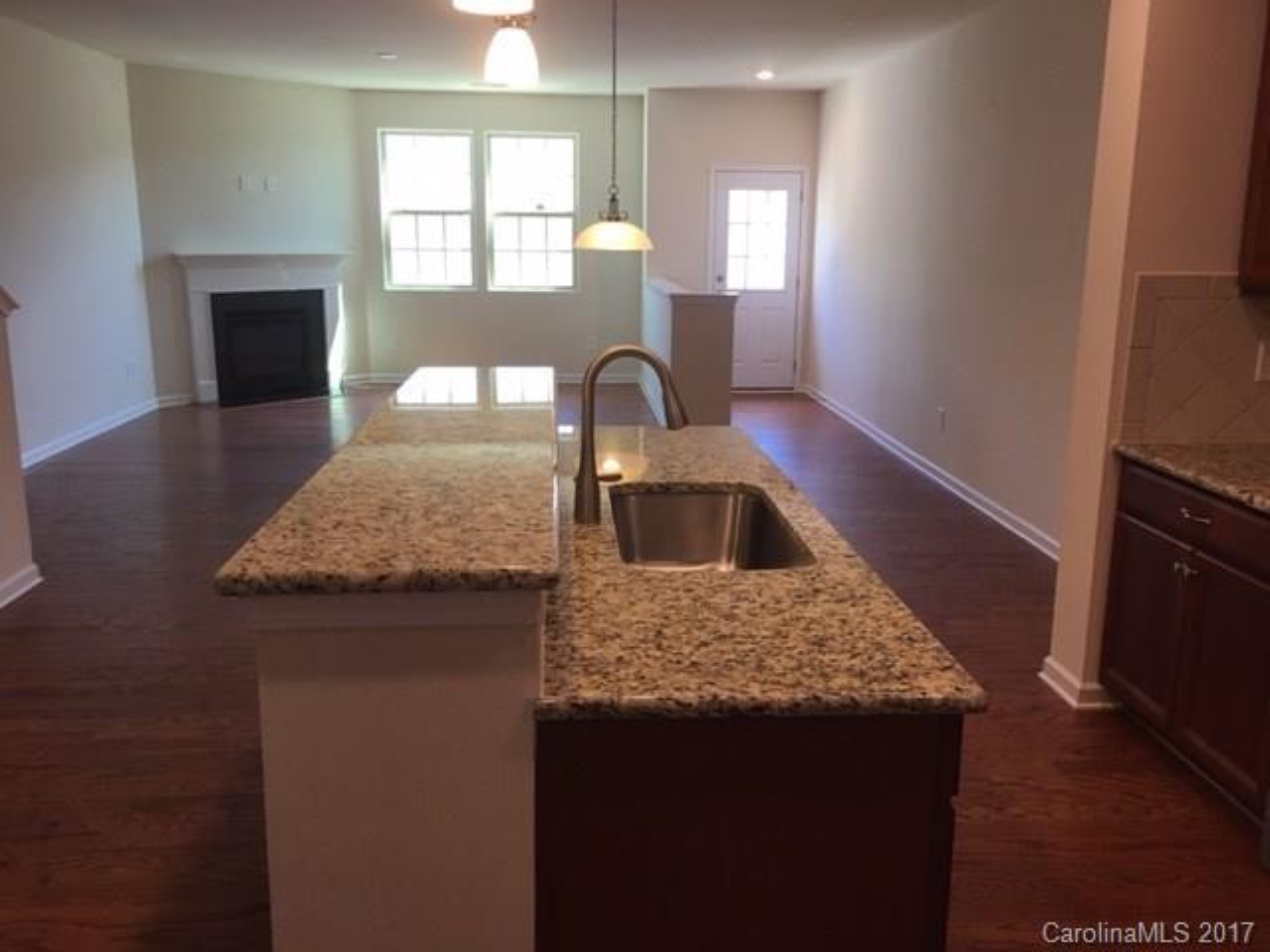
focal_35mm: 29
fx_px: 1064
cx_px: 635
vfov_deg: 48.2
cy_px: 476
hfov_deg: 61.7
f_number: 2.2
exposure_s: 1/30
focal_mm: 4.15
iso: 32
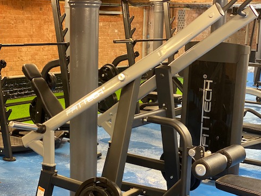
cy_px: 129
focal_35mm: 69
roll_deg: -0.9
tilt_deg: -11.8
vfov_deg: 21.3
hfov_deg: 28.1
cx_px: 109
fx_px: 521
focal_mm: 6
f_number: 2
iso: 320
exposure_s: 1/33
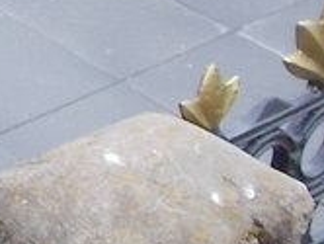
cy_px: -209
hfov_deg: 13.3
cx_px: -344
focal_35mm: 125
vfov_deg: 11.0
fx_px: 1172
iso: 80
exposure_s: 1/250
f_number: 3.2
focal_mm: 4.6
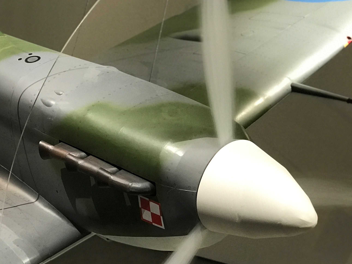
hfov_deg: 21.8
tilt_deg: -16.6
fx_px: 905
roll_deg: -5.0
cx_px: 81
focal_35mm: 89
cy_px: 127
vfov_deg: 16.6
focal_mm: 6.6
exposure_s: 1/50
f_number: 2.8
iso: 320
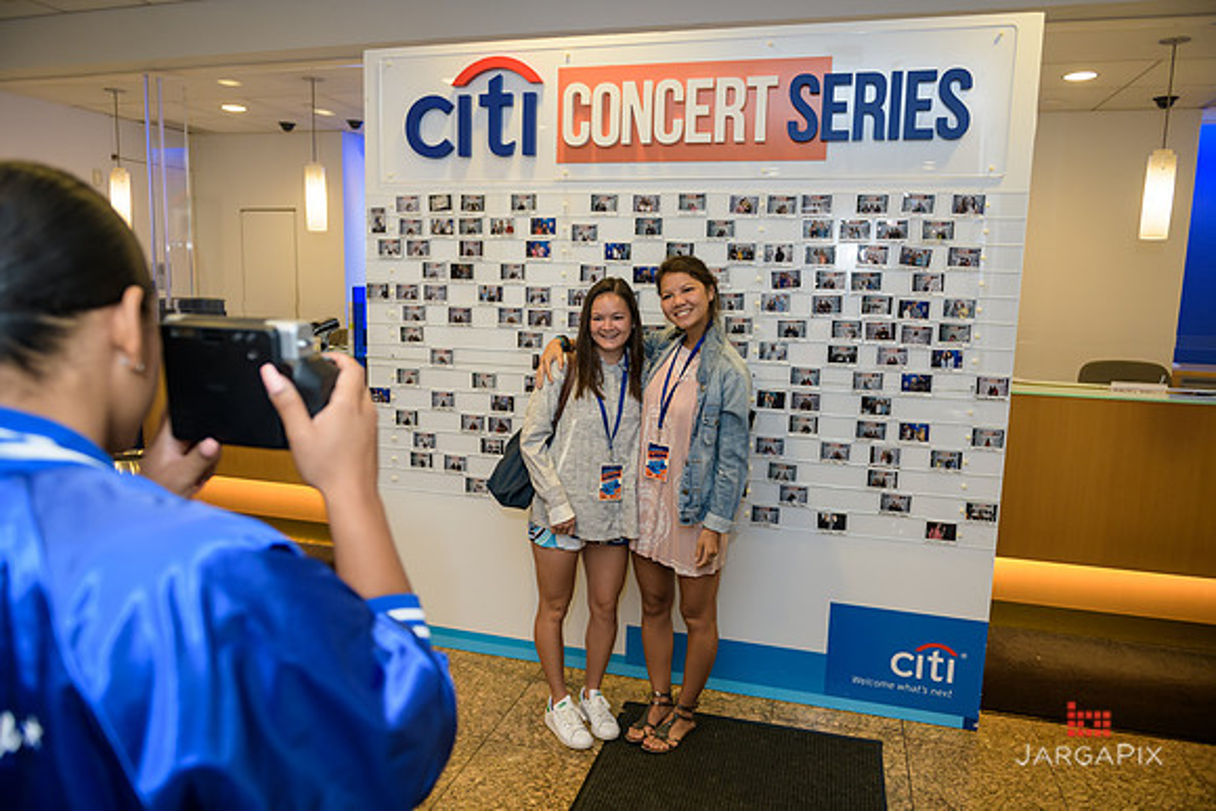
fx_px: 811
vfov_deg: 53.2
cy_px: 406
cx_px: 608
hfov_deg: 73.7
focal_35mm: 24
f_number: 3.2
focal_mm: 24
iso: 400
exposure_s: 1/125
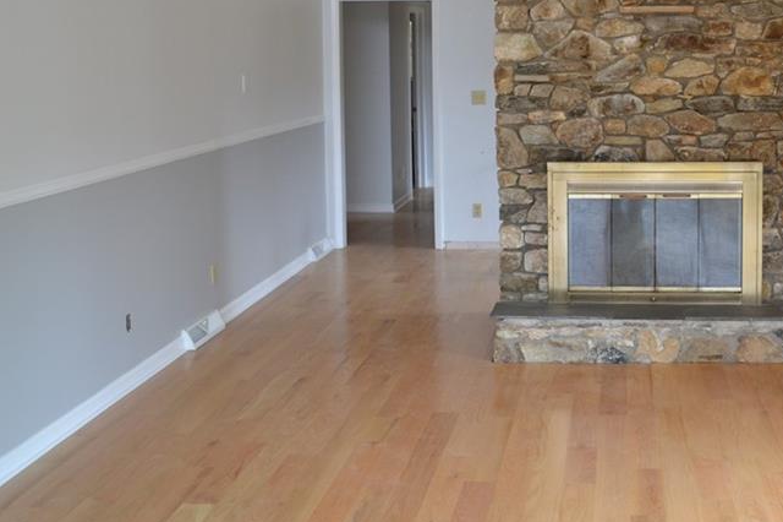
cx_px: 606
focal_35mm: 48
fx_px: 1043
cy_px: 121
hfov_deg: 39.8
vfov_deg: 27.6
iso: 400
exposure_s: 1/50
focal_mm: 20
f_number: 3.8
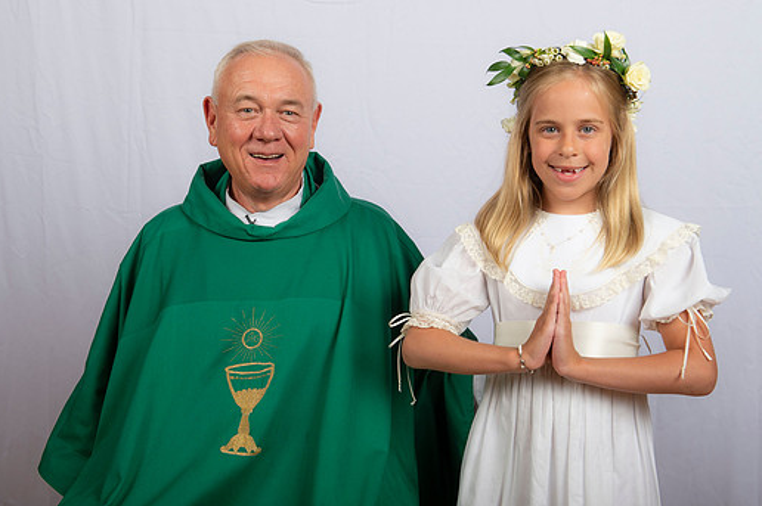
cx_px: 351
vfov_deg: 25.0
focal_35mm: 54
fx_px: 1142
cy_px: 261
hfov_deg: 36.9
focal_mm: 48
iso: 320
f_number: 8
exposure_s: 1/200
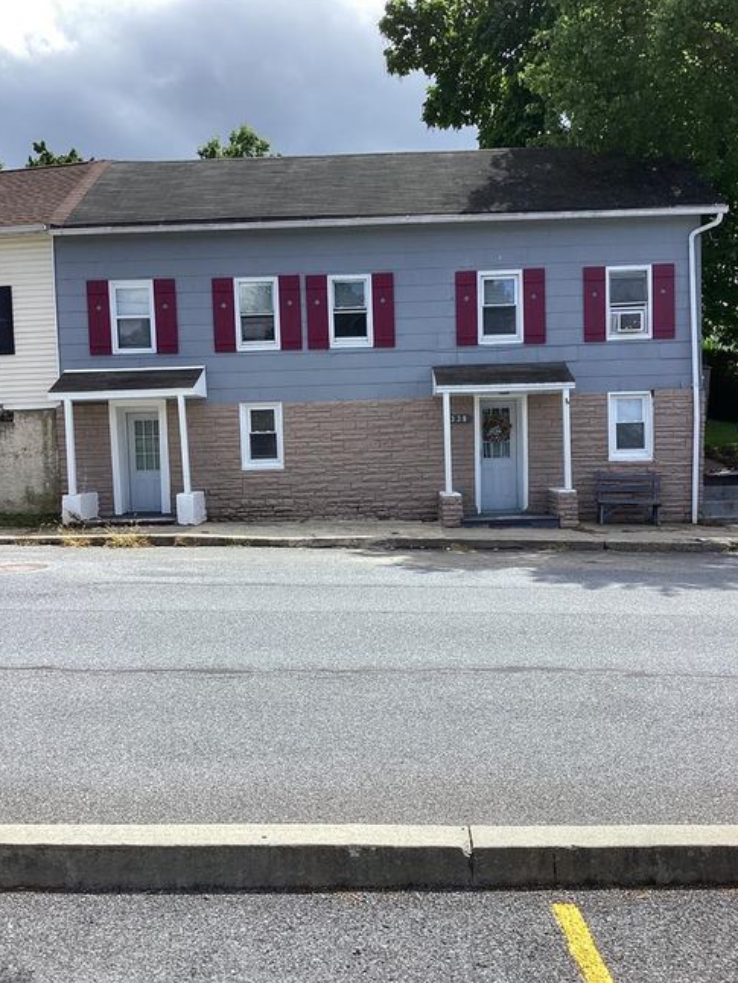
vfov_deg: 56.8
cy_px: 500
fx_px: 909
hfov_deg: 44.2
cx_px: 371
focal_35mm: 32
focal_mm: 3.3
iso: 25
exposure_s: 1/1148
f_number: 2.4
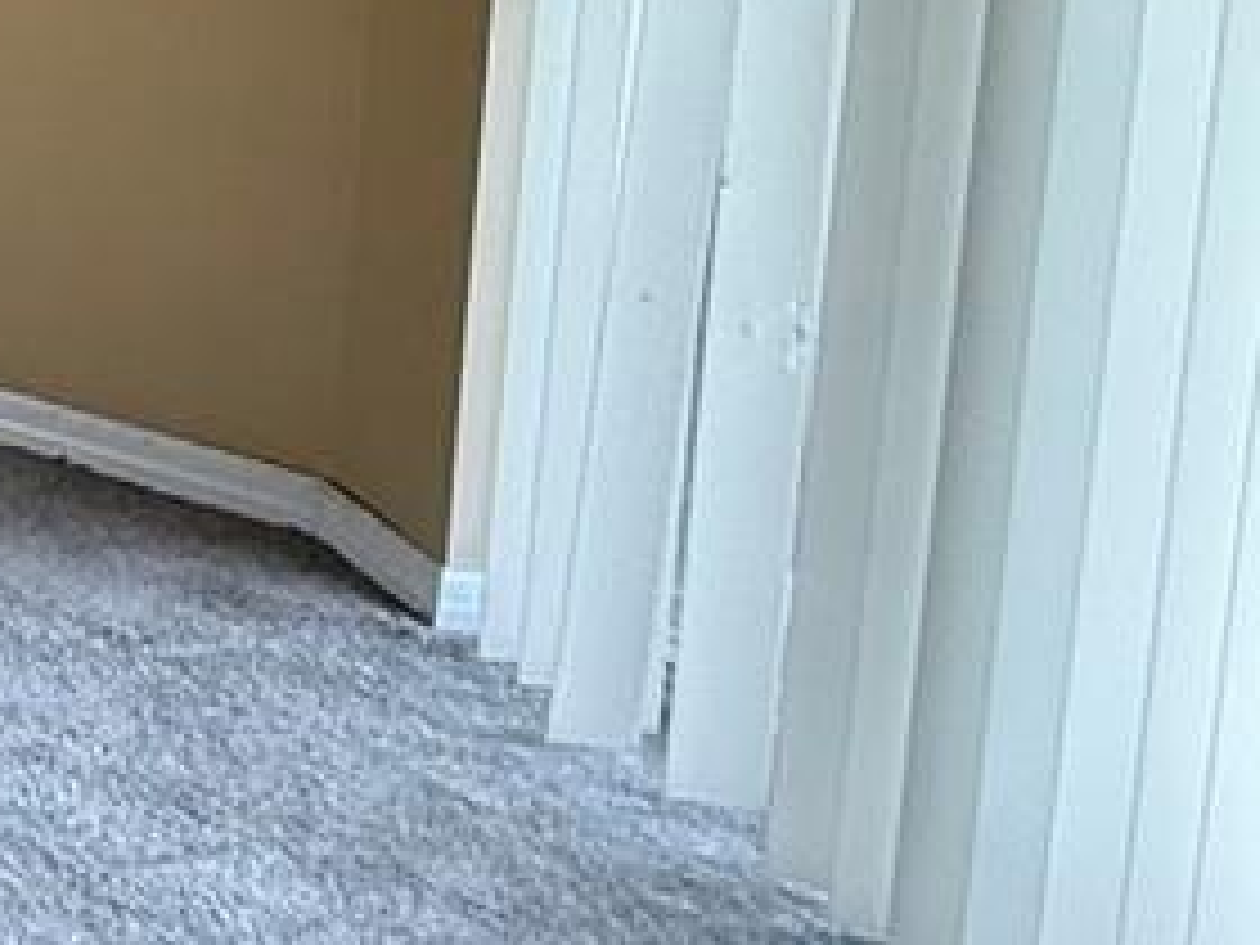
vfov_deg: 17.0
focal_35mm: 80
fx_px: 2912
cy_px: -382
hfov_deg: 16.1
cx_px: -1512
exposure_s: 1/120
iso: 125
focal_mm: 2.22
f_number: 2.2
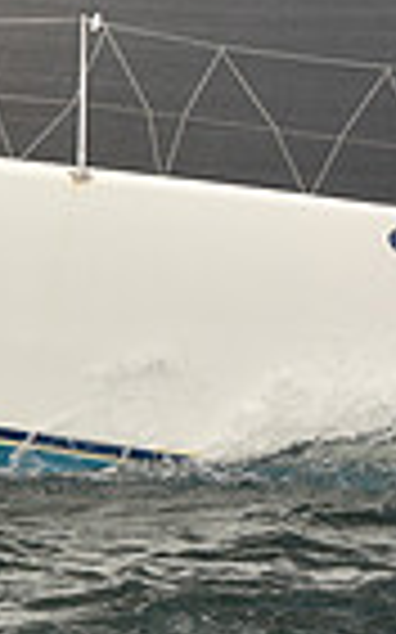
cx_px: -882
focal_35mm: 343
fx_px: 5929
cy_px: 7
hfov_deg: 3.7
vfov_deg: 6.1
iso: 250
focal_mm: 82
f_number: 5.6
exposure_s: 1/640
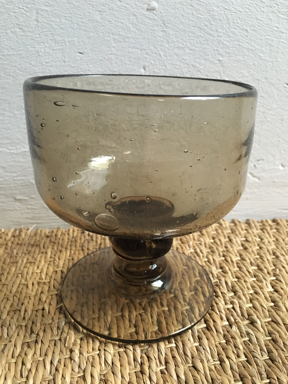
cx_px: 144
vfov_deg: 61.7
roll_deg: -0.3
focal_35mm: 29
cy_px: 192
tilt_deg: -20.9
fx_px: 322
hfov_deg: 48.2
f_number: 2.2
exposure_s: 1/17
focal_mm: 4.15
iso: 320
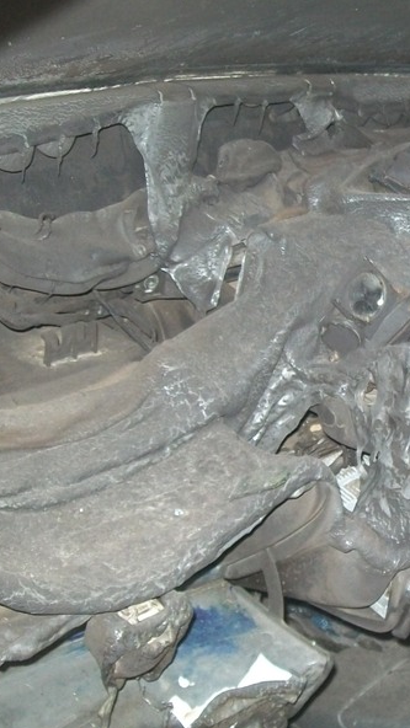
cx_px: 425
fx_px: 1024
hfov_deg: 21.7
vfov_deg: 39.2
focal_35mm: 53
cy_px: 366
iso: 200
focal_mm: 6
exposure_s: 1/60
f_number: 2.7
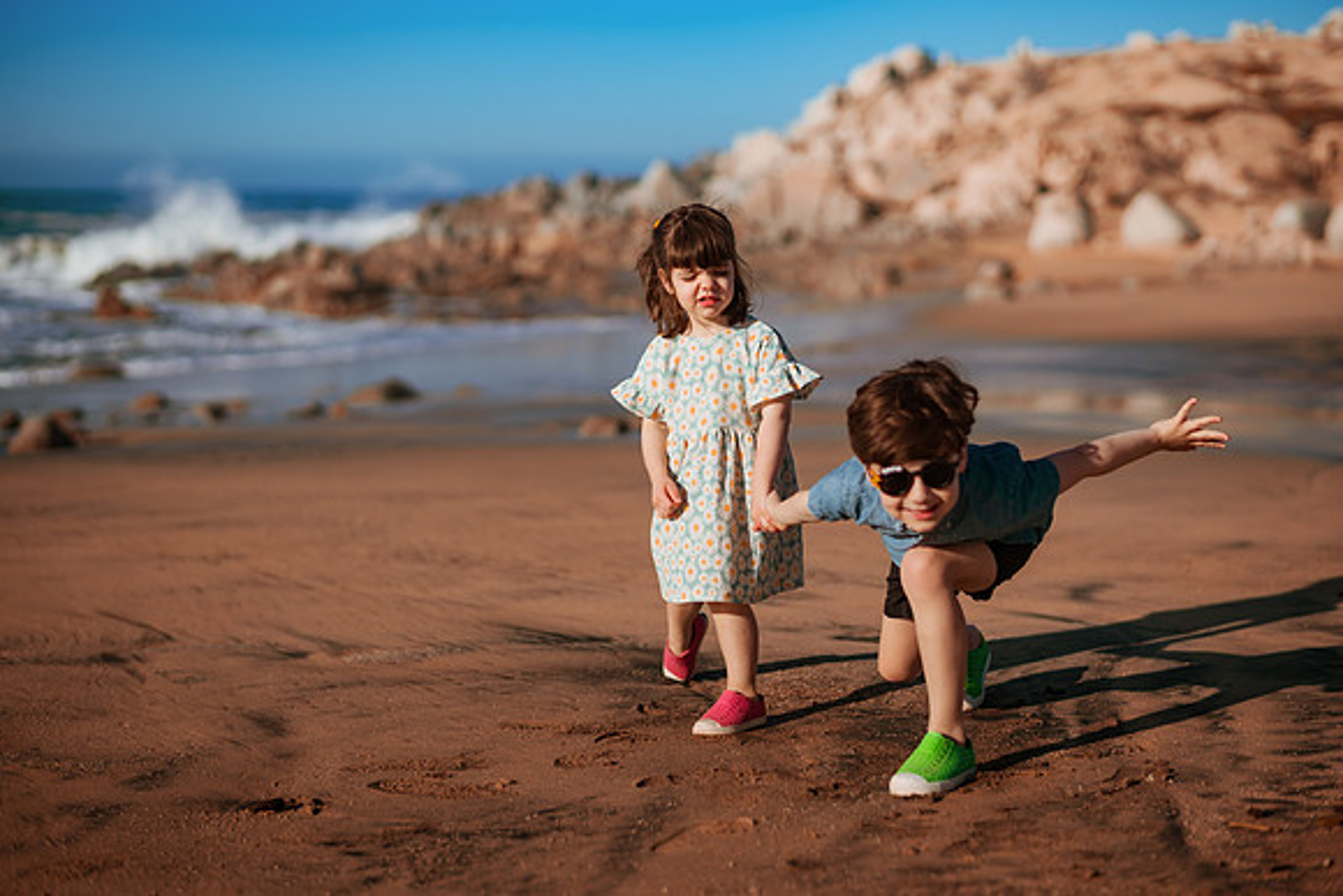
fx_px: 2164
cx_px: 672
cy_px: 448
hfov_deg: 34.5
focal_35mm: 58
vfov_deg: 23.4
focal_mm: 58
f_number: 2
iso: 50
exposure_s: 1/8000
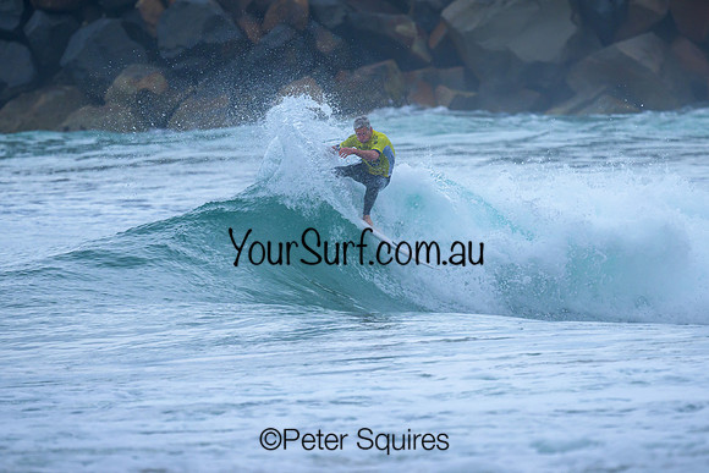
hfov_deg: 1.9
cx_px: 379
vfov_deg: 1.3
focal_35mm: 1100
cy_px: 205
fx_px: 21665
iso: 560
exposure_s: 1/2000
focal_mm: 800
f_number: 6.3
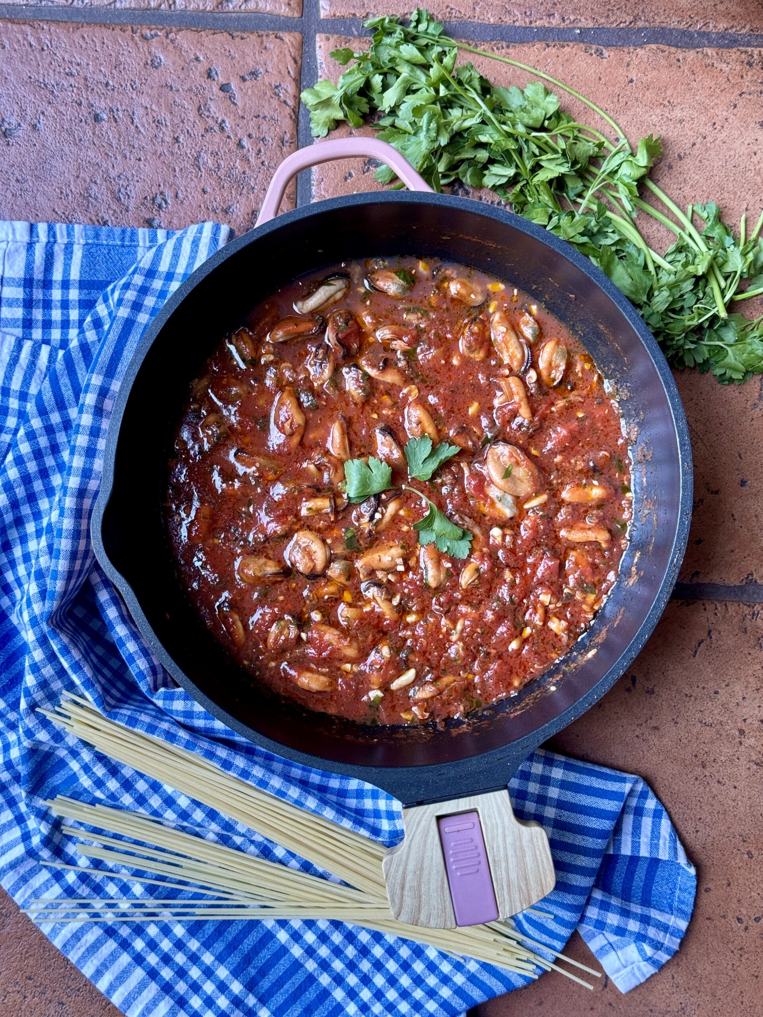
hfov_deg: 30.3
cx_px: 382
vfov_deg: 39.7
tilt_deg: -88.3
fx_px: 1411
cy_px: 508
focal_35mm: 48
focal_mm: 6.76
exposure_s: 1/60
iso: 100
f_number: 1.78
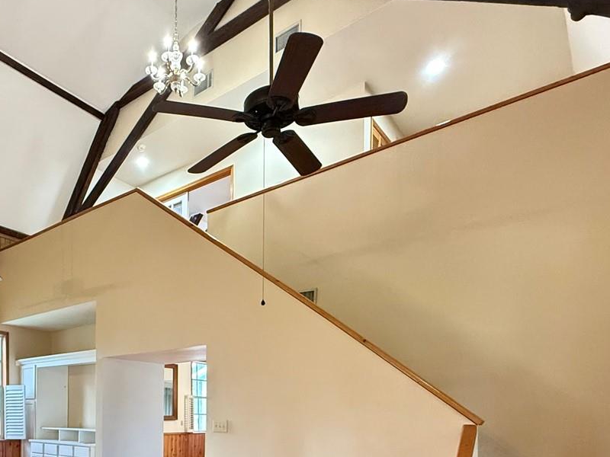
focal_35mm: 28
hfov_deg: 60.5
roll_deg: -0.6
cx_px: 165
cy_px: 421
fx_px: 493
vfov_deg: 44.7
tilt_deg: +1.0
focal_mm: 2.22
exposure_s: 1/60
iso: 1000
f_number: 2.2
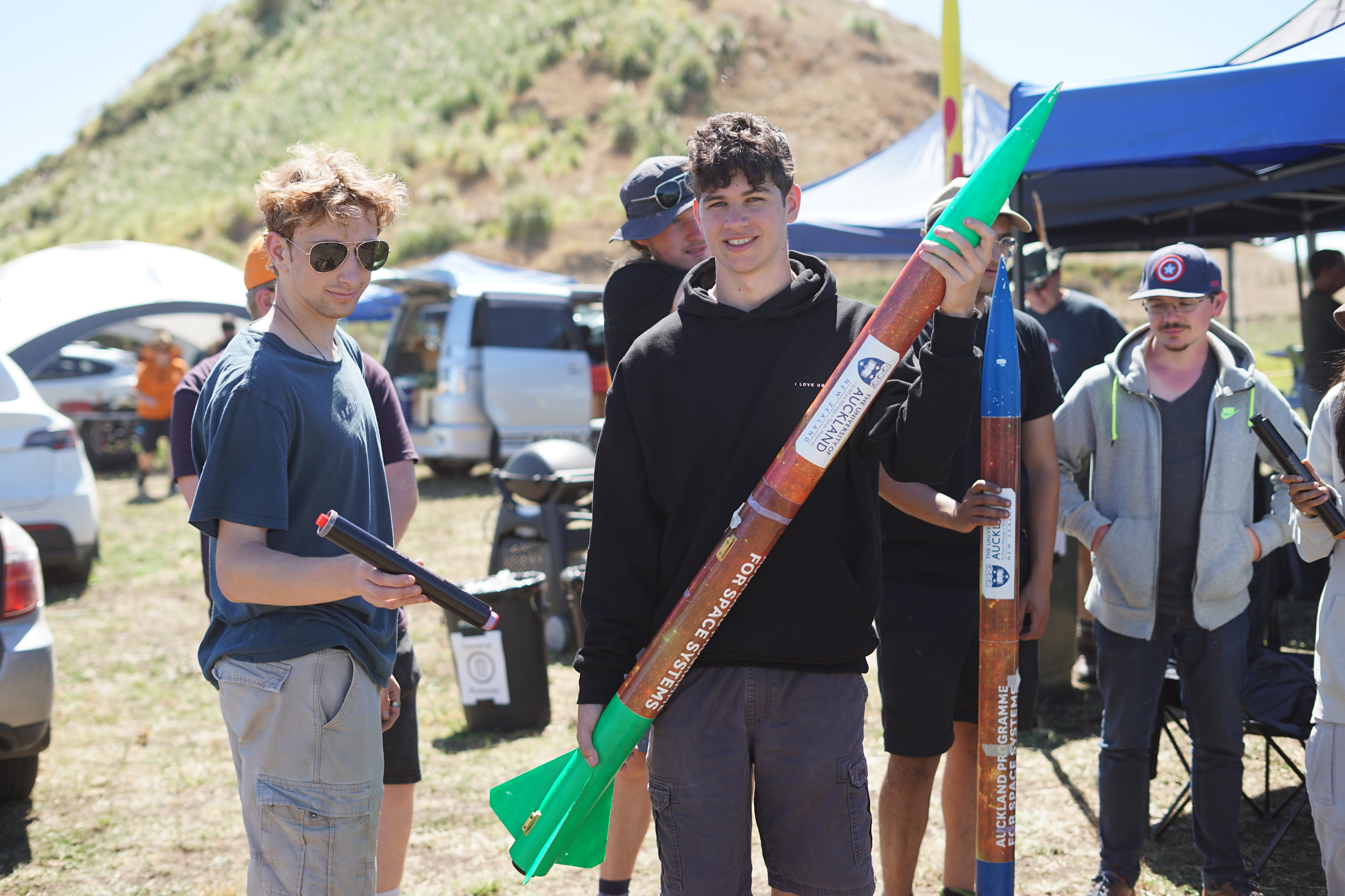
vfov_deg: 27.0
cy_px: 448
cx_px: 672
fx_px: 1868
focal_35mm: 50
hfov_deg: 39.6
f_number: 2.8
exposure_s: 1/800
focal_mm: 50
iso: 100
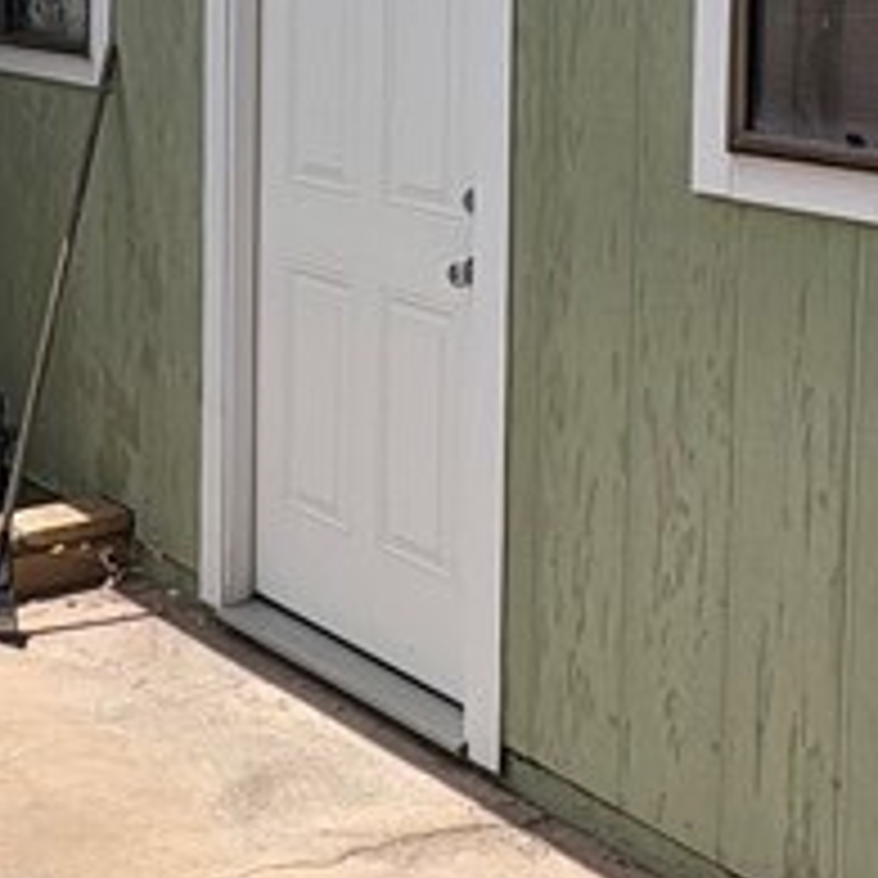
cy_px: 27
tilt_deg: -3.7
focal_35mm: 65
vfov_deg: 25.4
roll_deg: -1.4
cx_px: -18
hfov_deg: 25.1
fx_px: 1865
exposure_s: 1/2674
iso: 50
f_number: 2.2
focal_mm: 2.22
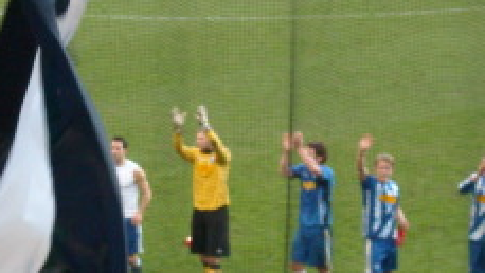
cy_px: -29
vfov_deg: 4.9
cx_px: 83
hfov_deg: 8.6
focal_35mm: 250
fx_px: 3216
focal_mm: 17.1
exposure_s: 1/60
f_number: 4.7
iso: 400
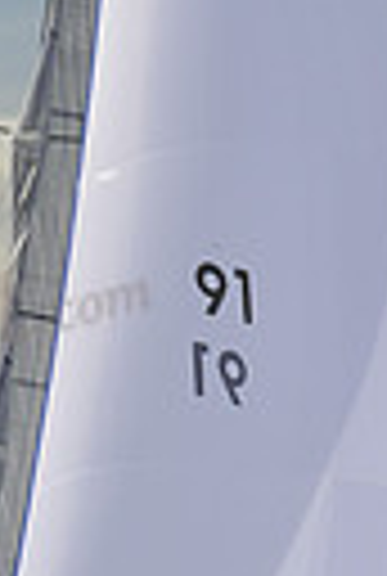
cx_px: 385
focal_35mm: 552
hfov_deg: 2.5
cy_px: 531
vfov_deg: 3.7
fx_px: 8853
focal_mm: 122
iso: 200
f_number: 5.6
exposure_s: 1/800
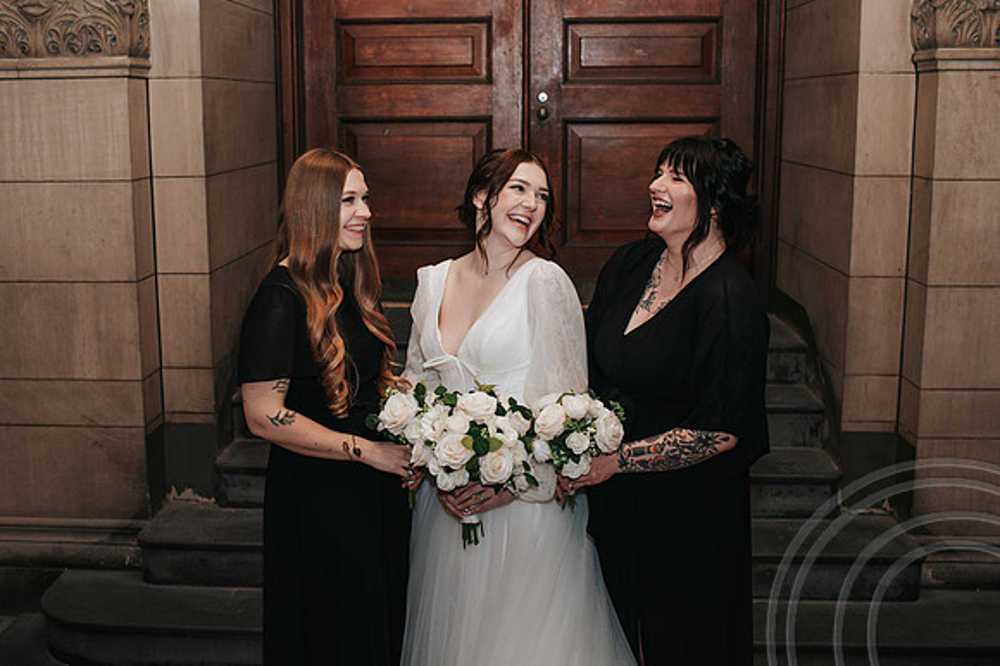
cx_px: 437
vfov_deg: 32.1
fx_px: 1154
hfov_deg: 46.7
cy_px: 304
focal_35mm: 42
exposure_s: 1/200
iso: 800
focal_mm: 35
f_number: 3.2
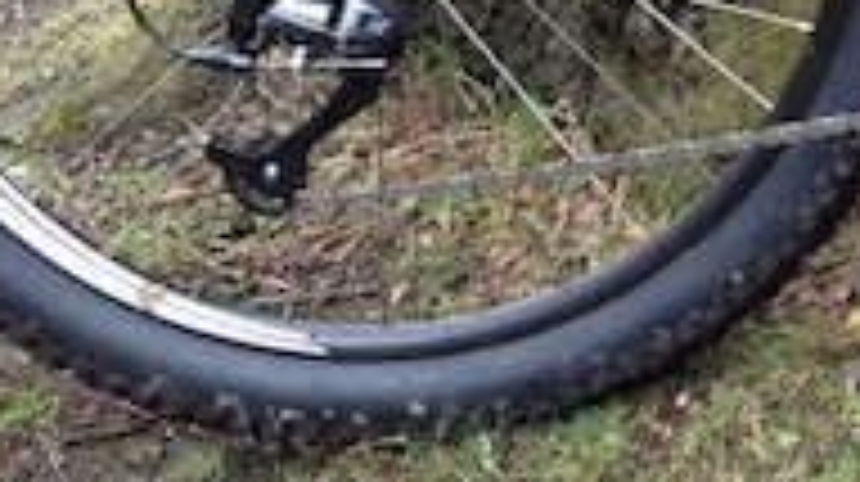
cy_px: -586
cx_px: 1391
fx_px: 3645
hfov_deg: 12.6
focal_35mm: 160
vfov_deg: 7.2
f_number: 2.4
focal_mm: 4.3
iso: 80
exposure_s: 1/60
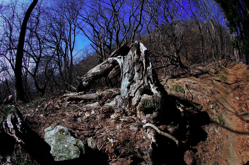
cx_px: 124
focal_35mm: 15
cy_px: 82
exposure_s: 1/60
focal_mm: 10
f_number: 14
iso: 200
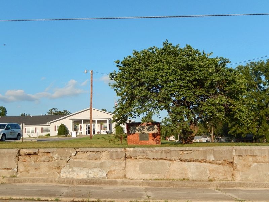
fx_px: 280
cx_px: 134
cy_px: 101
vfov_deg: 39.7
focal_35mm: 36
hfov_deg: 51.4
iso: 125
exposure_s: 1/800
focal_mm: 6.5
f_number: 4
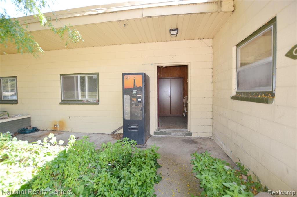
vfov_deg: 77.3
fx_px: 124
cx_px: 148
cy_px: 98
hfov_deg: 100.4
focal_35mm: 15
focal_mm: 10
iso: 160
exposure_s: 1/125
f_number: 4
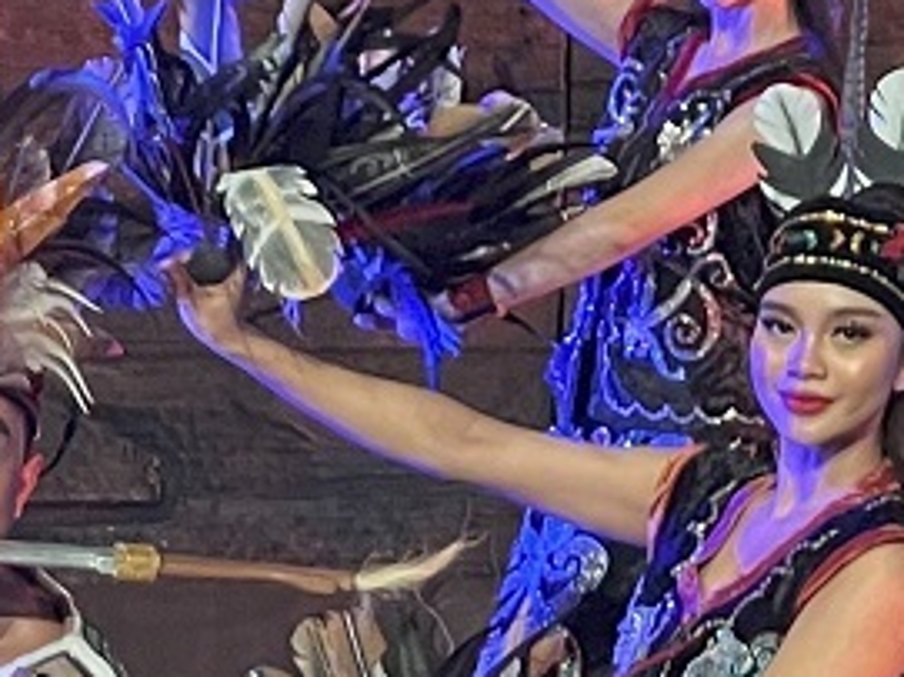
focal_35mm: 144
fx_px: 3759
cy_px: -42
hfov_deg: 12.9
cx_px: 1418
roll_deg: +0.2
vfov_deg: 10.2
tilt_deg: +1.6
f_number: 1.6
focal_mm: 5.1
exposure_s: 1/33
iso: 400
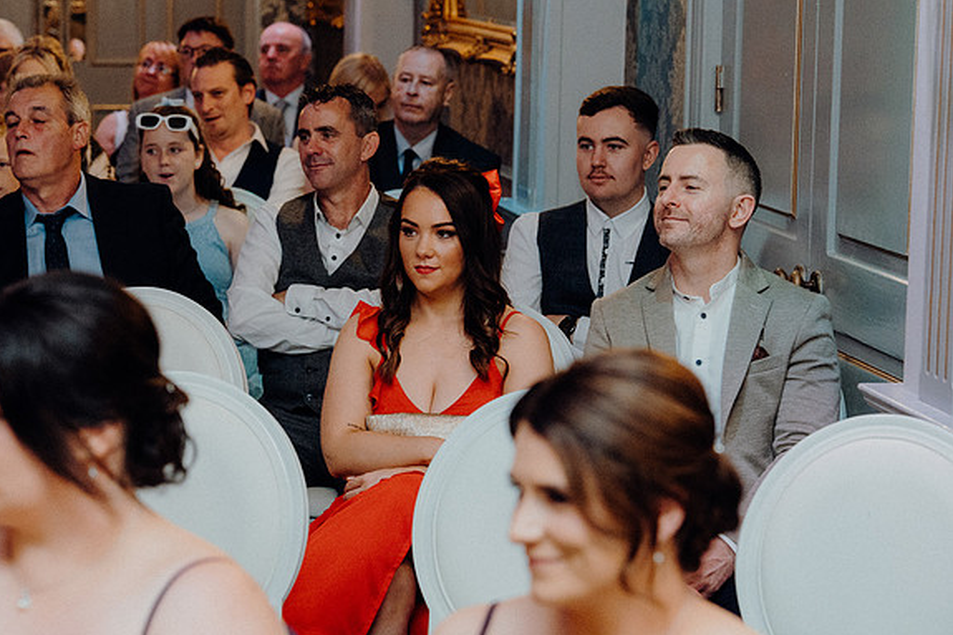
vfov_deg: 12.9
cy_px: 319
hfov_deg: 19.3
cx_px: 474
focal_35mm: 106
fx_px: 2805
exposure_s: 1/160
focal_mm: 70
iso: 2500
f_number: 3.5
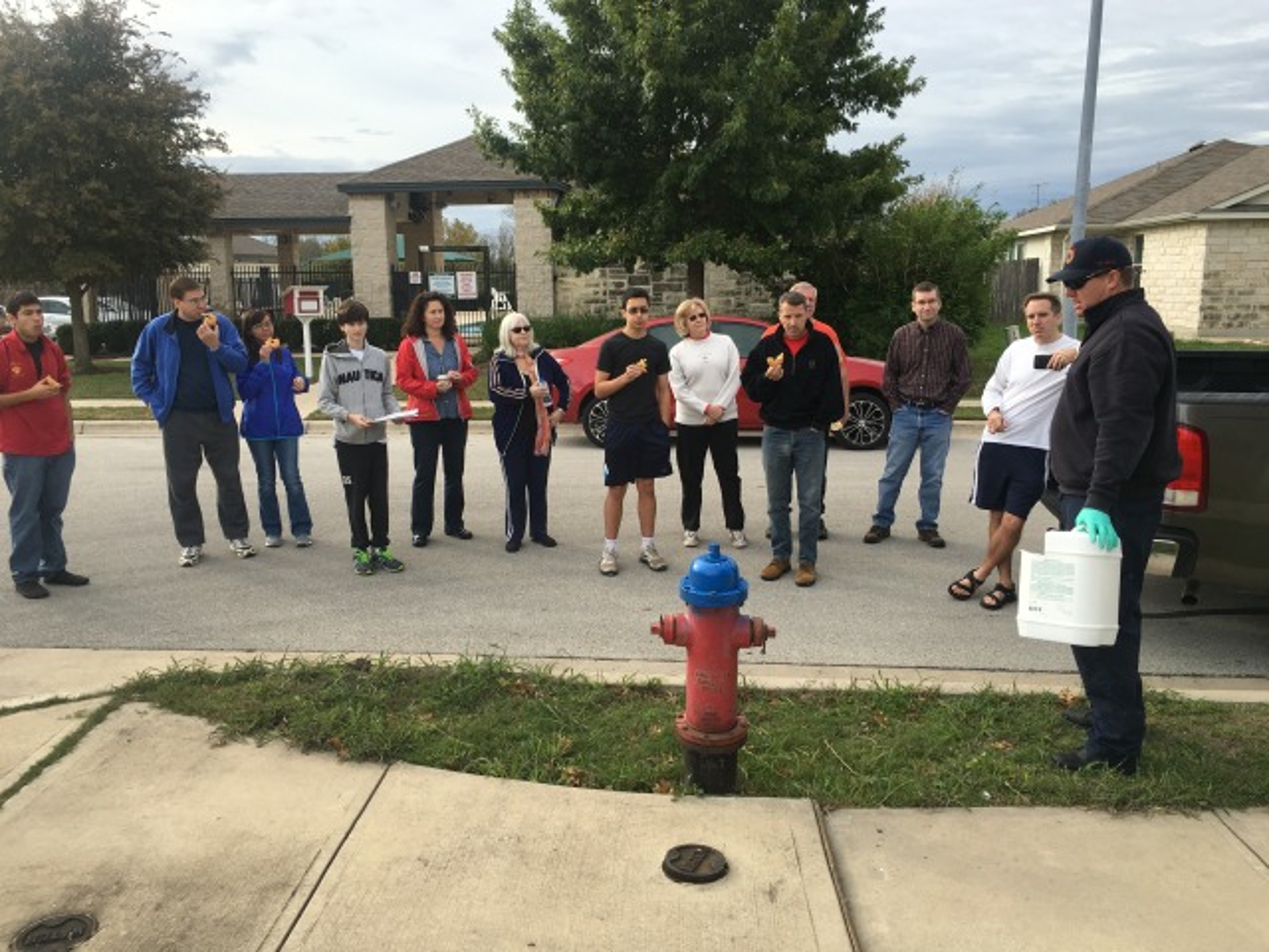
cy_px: 476
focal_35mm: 29
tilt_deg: -10.0
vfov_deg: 48.2
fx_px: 1063
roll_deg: +2.1
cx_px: 634
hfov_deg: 61.7
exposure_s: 1/499
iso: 25
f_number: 2.2
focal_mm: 4.15
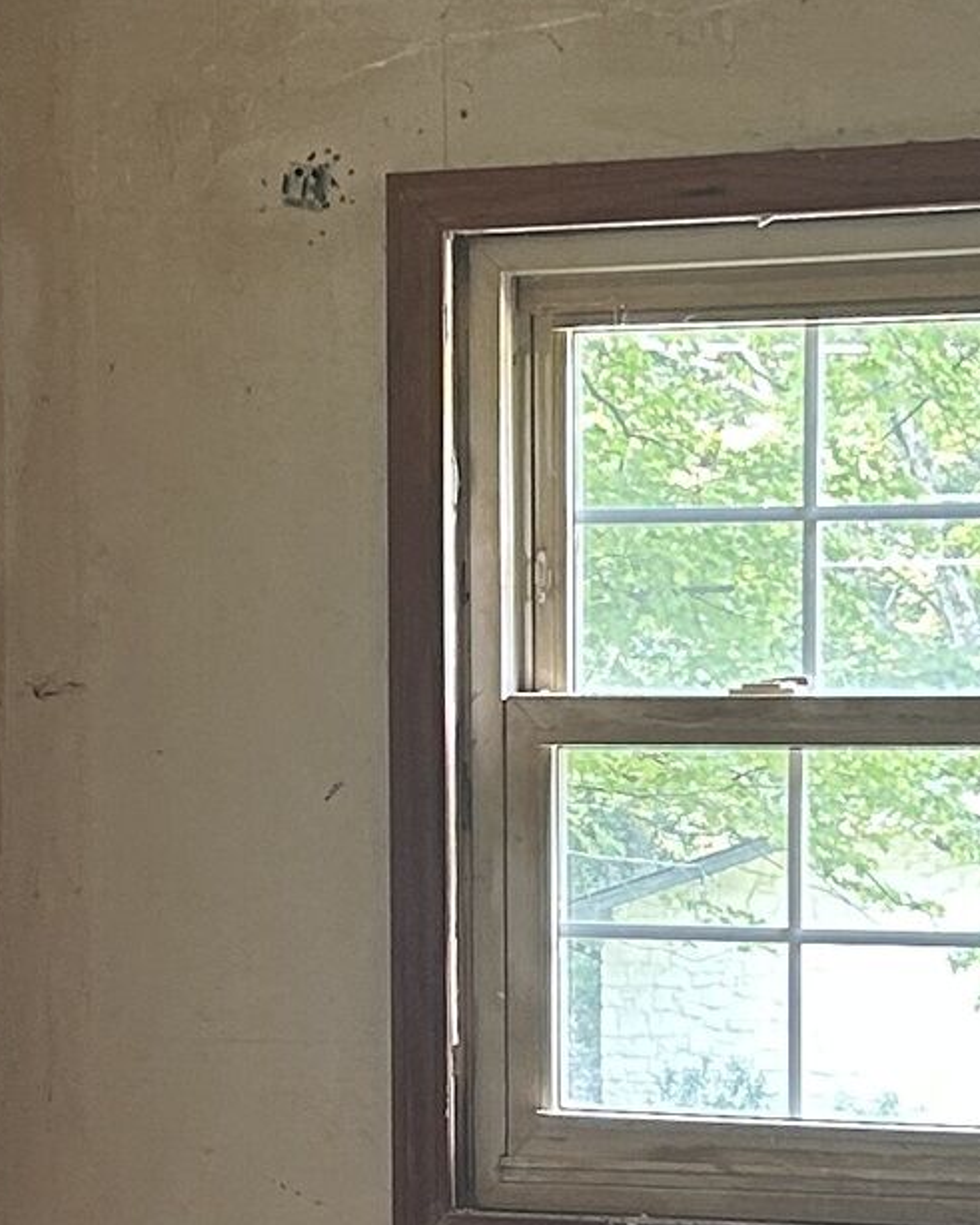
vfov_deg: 15.1
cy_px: 814
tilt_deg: -2.4
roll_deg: +0.7
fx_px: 4606
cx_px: 419
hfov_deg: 12.1
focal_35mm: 127
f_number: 1.5
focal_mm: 5.7
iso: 125
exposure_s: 1/70
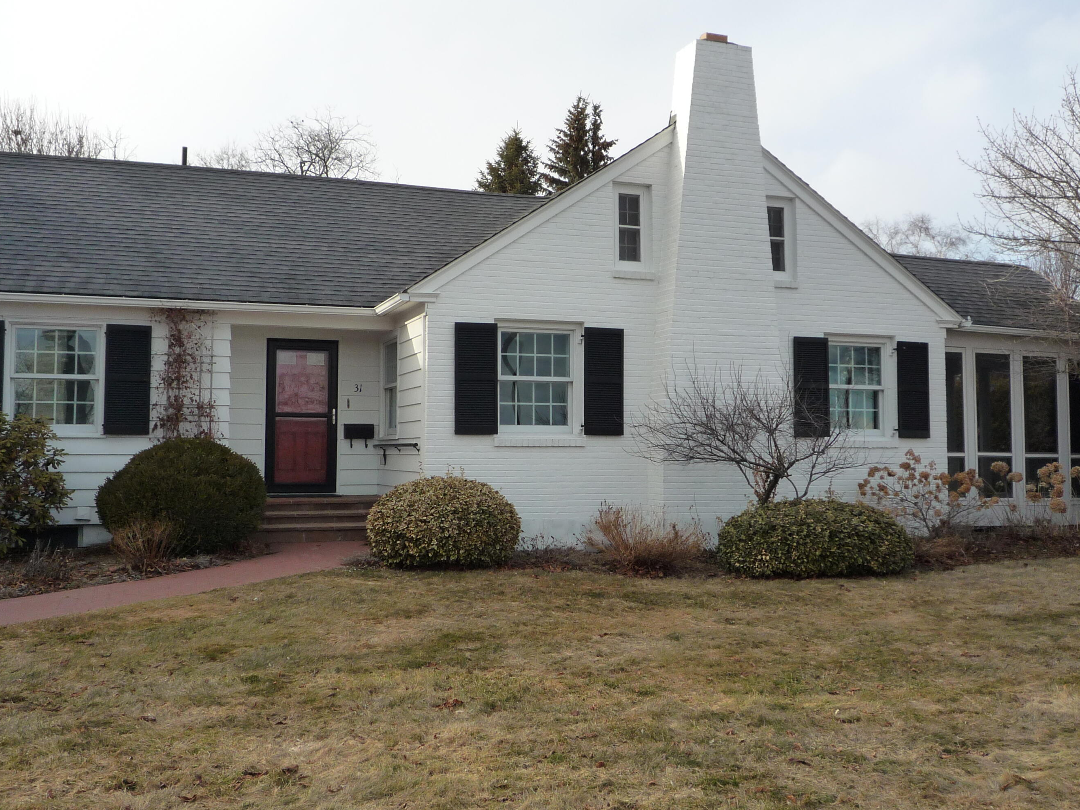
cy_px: 373
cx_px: 548
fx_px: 1061
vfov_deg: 41.8
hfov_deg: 54.0
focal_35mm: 34
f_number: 3.4
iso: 160
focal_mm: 5.3
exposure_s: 1/500
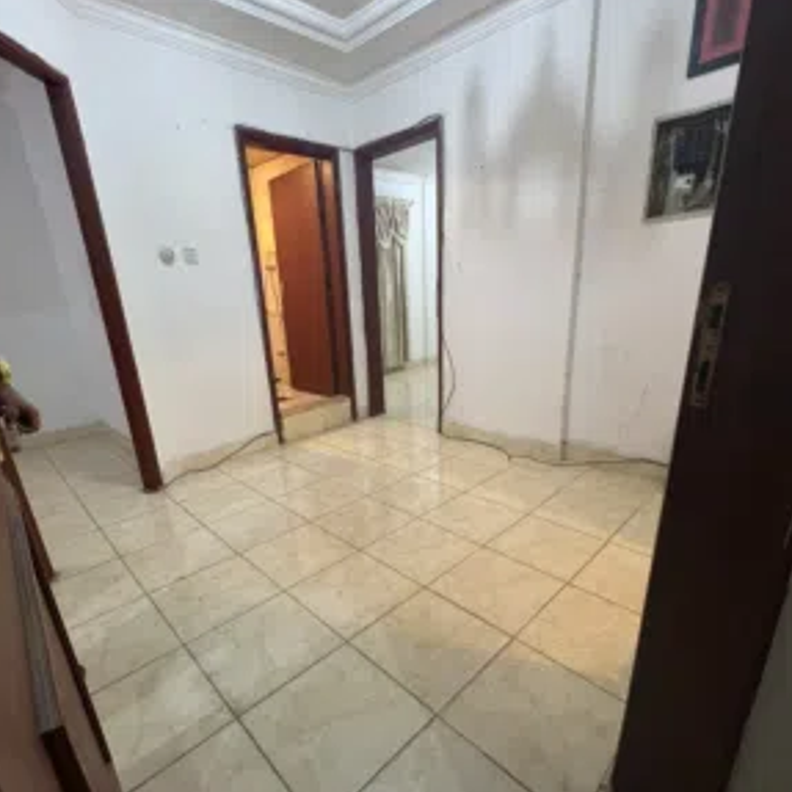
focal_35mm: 16
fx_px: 414
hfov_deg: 87.4
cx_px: 392
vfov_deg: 86.9
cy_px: 450
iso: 250
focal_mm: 1.57
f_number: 1.8
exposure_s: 1/50
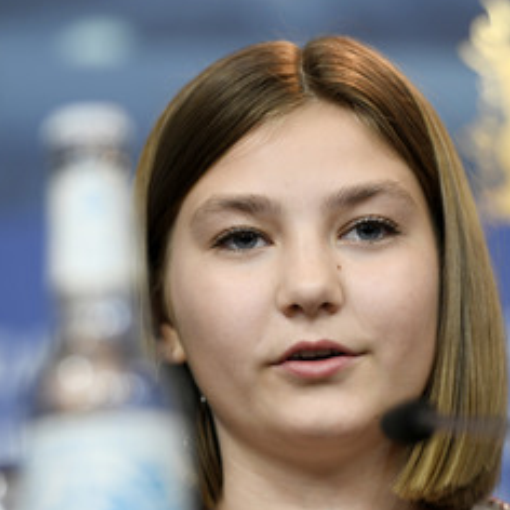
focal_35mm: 324
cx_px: 271
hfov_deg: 5.4
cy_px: 296
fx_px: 5401
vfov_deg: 5.4
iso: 1000
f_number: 3.5
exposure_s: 1/250
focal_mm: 200
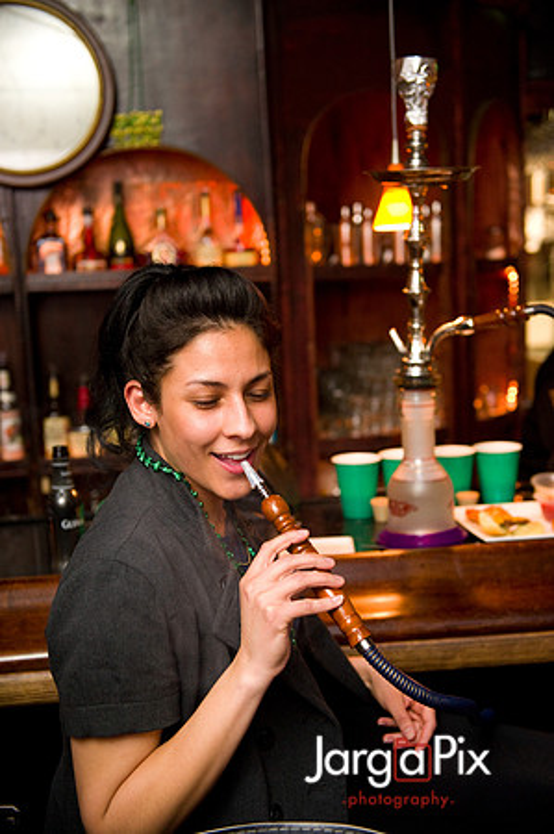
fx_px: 1110
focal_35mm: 48
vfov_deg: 41.2
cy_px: 417
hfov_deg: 28.0
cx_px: 277
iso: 1600
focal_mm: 48
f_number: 3.2
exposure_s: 1/60
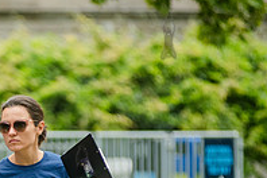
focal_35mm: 543
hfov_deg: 3.8
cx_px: -93
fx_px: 4027
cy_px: 231
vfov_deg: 2.5
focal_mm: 185
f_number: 3.5
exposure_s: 1/1000
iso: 1000
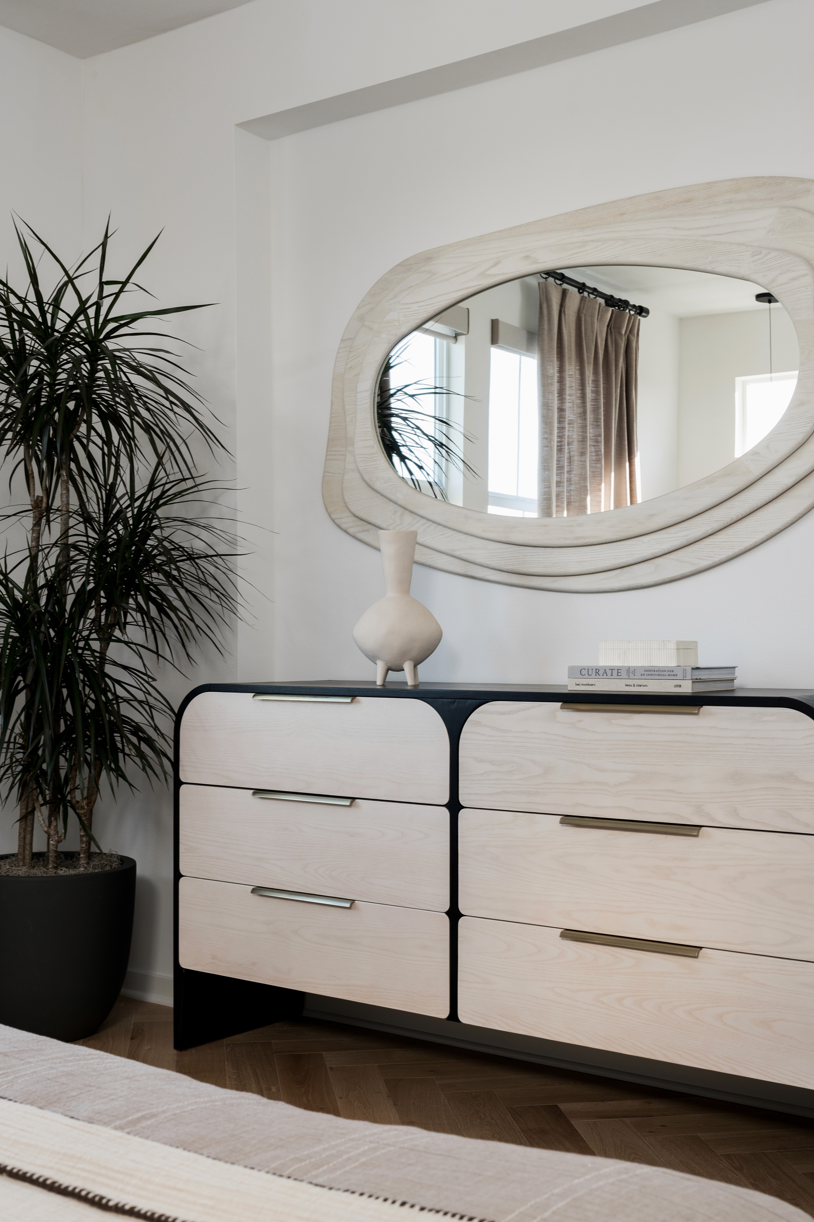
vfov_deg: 47.4
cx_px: 430
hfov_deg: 32.6
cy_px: 652
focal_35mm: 41
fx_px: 1391
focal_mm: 37
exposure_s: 1/20
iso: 250
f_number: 8
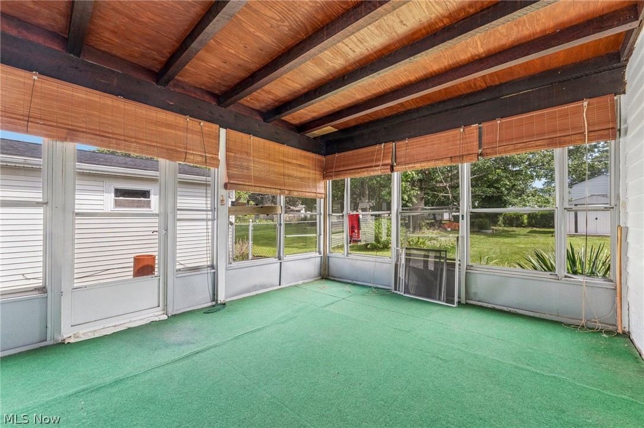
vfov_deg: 81.2
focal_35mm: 14
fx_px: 250
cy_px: 214
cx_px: 322
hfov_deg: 104.3
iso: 200
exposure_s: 1/50
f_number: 9
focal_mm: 14
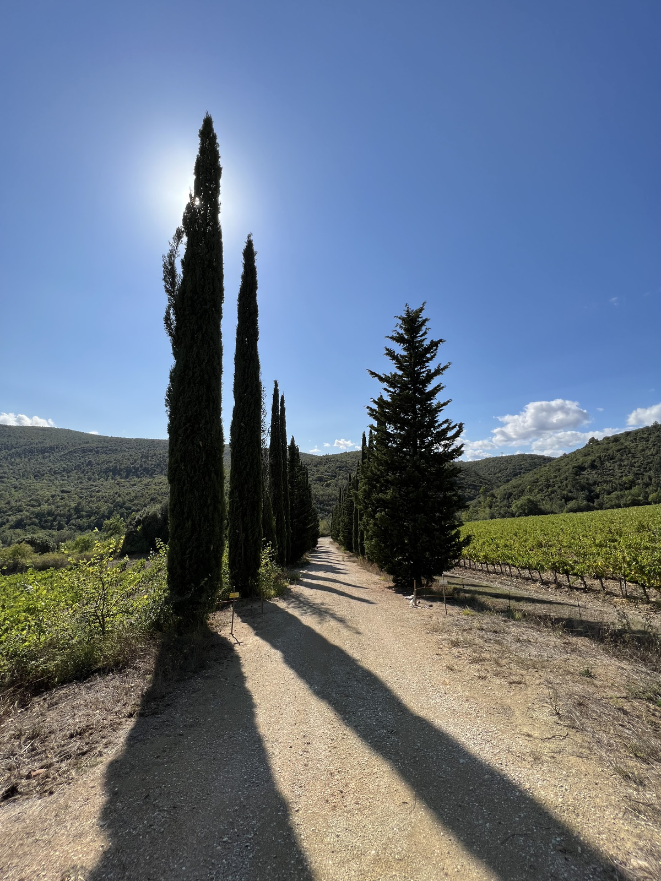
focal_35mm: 13
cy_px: 440
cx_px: 330
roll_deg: -0.3
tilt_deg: +6.2
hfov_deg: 89.9
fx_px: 331
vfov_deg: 106.2
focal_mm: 1.57
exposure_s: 1/2660
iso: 32
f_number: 1.8
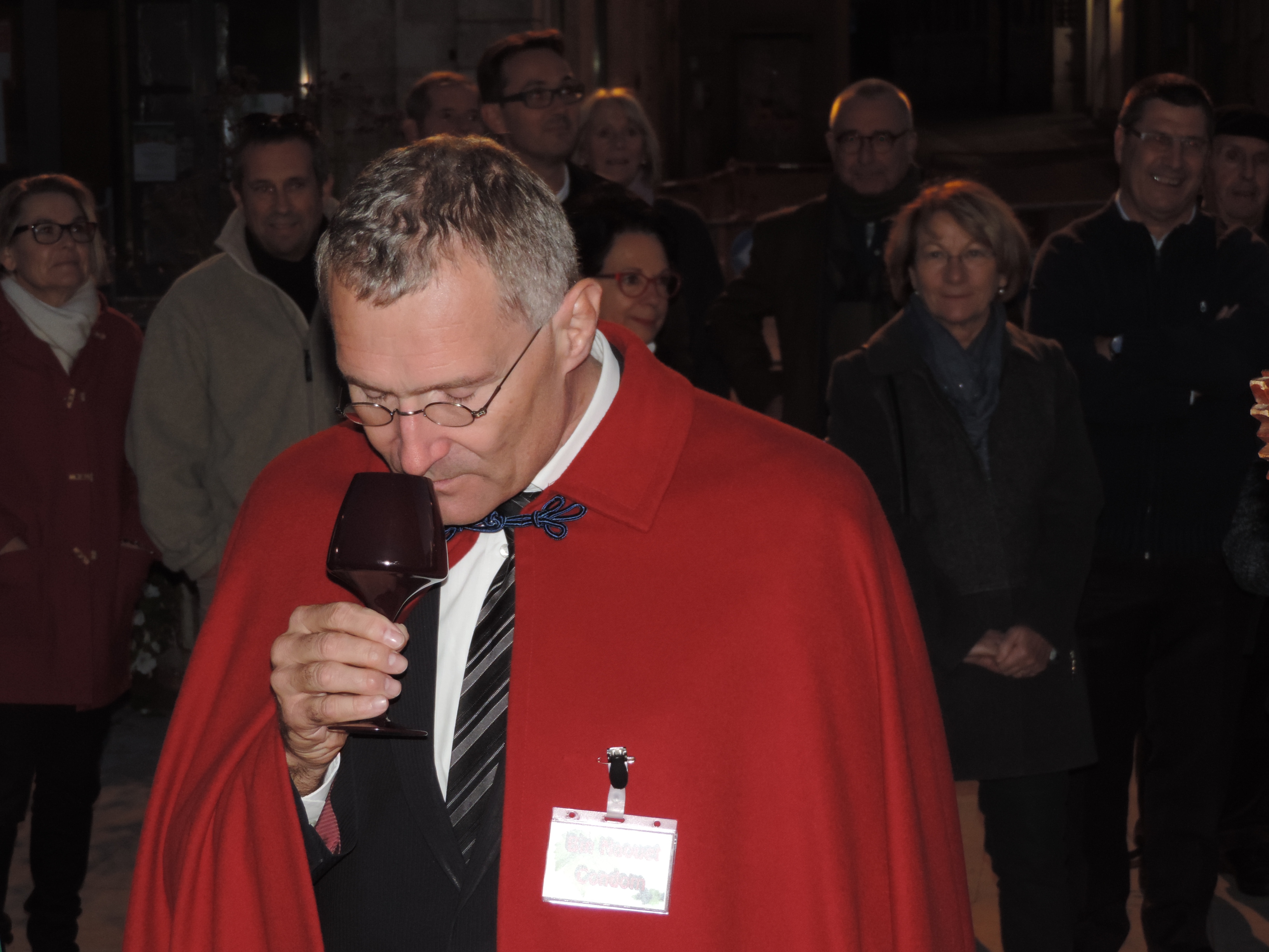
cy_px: 476
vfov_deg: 16.4
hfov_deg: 21.8
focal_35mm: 90
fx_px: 3299
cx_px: 634
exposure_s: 1/60
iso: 220
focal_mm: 16
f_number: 4.1
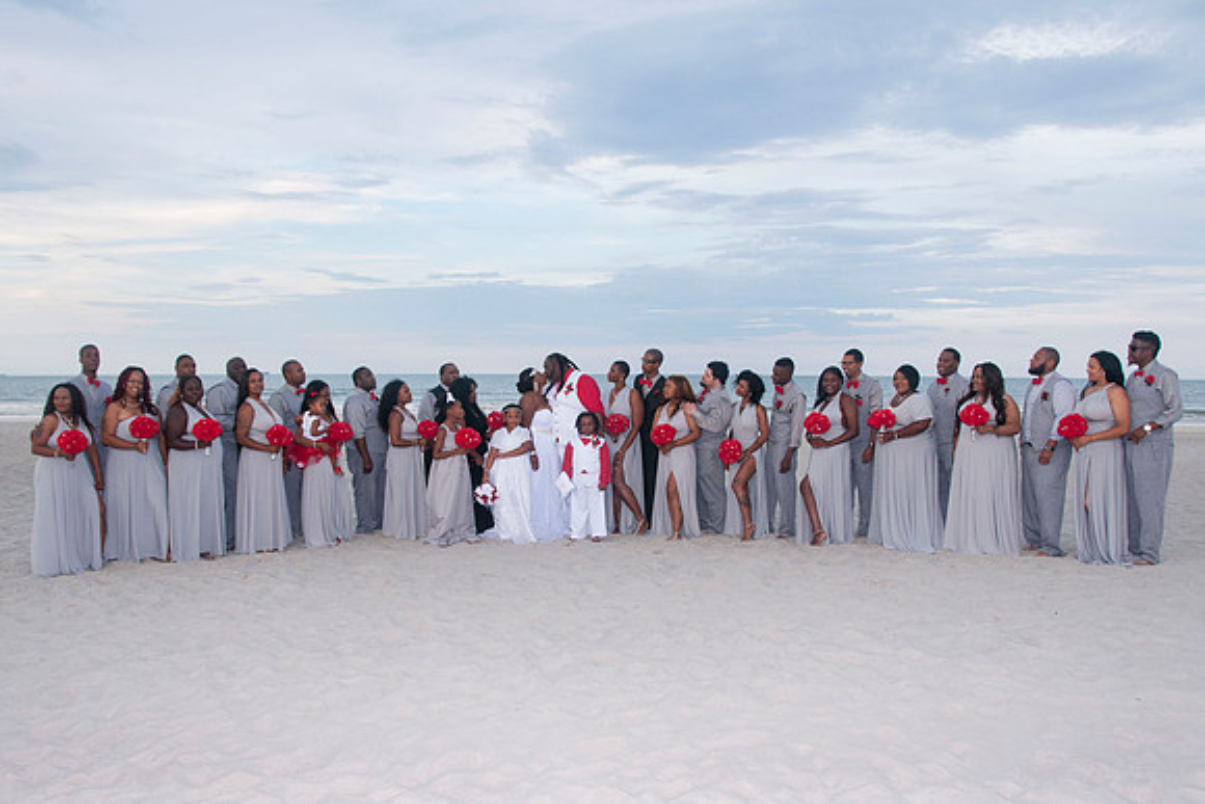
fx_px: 983
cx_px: 574
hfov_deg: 63.0
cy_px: 419
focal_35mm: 29
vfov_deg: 44.5
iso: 200
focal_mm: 18
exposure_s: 1/125
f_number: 5.6
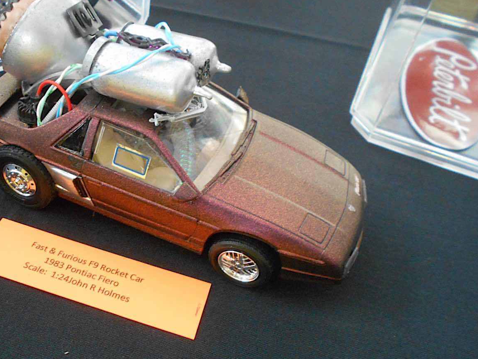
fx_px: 497
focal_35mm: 36
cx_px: 176
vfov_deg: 39.6
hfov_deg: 50.8
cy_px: 171
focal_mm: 4.6
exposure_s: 1/60
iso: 400
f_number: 3.2
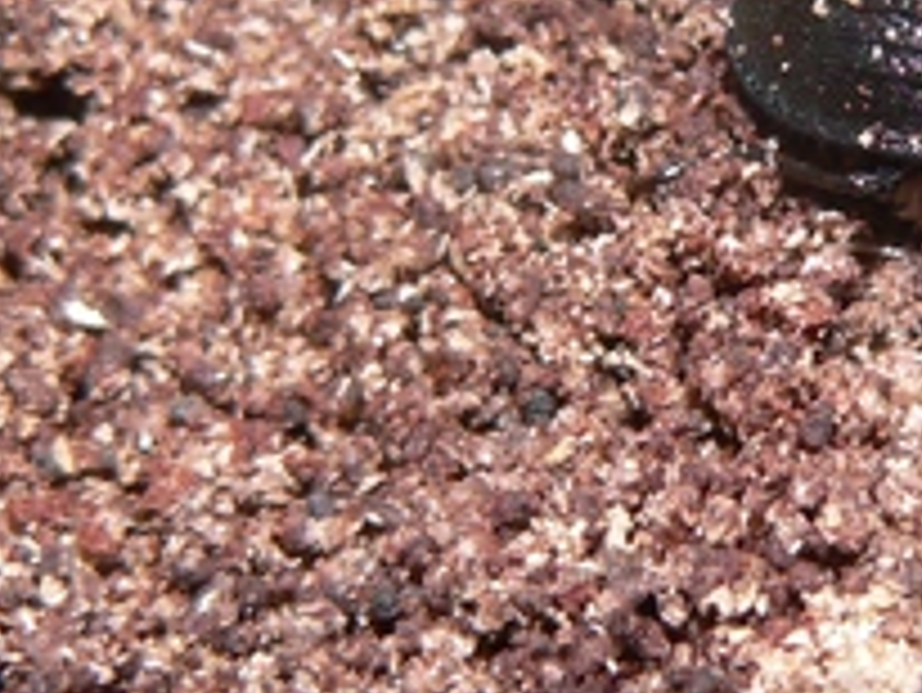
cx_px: 787
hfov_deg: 7.0
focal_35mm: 281
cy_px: 202
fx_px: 7489
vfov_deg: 5.3
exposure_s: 1/60
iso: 100
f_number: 4
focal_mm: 15
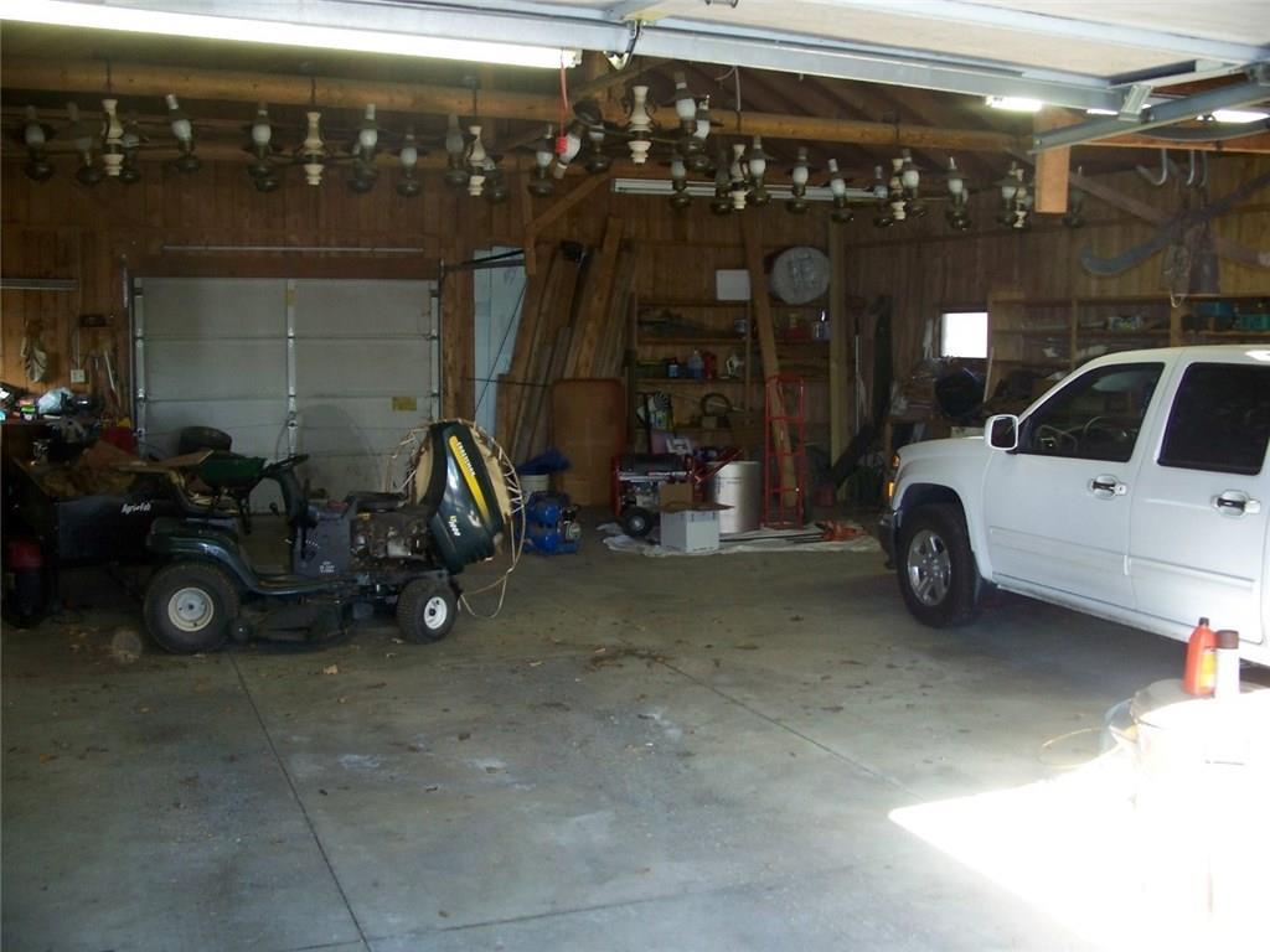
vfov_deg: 38.7
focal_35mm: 37
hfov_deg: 50.1
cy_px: 476
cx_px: 635
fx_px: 1357
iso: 200
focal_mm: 7.8
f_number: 2.8
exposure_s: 1/60
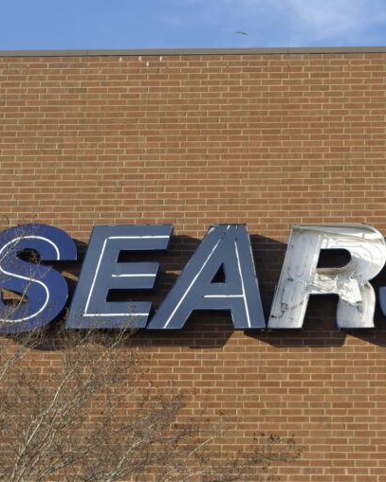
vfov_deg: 17.6
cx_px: 248
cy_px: 241
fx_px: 1557
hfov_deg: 14.1
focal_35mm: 109
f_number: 7.1
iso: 100
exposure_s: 1/200
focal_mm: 50
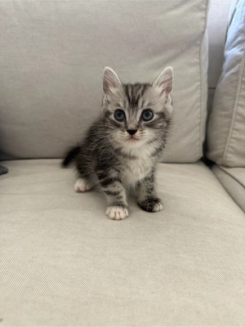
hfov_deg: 56.8
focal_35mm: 24
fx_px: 226
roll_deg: -1.2
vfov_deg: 71.6
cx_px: 122
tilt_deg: -23.2
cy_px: 164
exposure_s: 1/65
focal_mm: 6.76
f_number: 1.78
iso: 200
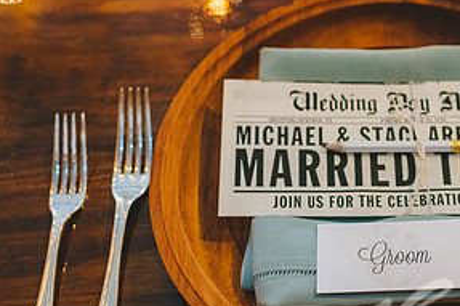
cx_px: 361
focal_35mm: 73
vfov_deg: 18.6
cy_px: 188
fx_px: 932
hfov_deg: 27.2
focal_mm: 35
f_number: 2.8
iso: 1600
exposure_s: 1/200
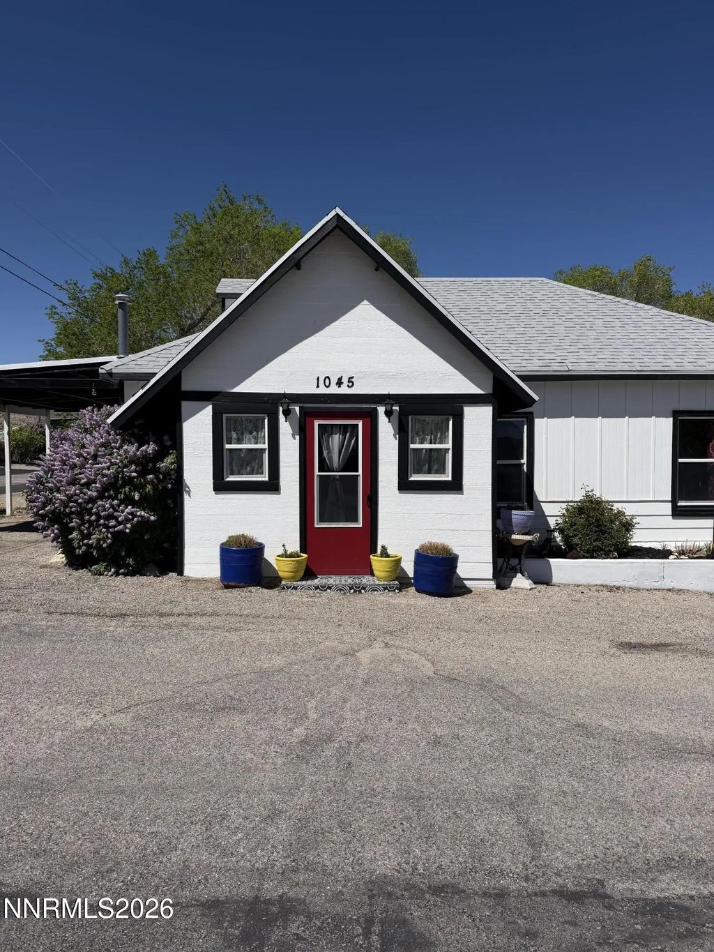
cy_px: 476
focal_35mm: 24
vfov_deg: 71.6
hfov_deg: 56.8
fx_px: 660
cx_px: 357
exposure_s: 1/10309
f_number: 1.78
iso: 80
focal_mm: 6.76
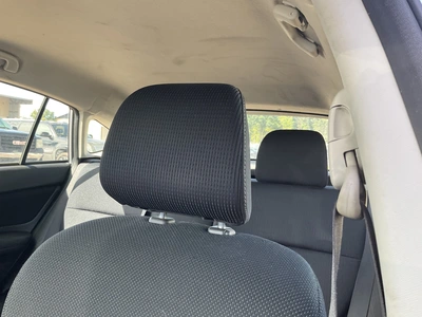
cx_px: 211
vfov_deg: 48.2
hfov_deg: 61.7
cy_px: 158
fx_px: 354
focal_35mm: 29
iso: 40
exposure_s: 1/122
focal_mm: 3
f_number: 1.8
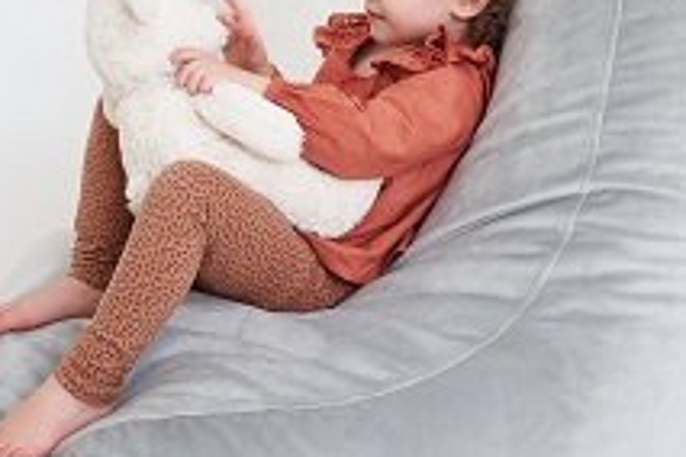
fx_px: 1905
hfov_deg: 20.4
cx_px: 380
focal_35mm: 100
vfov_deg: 13.3
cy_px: -92
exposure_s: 1/160
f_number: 5
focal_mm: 35
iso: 640
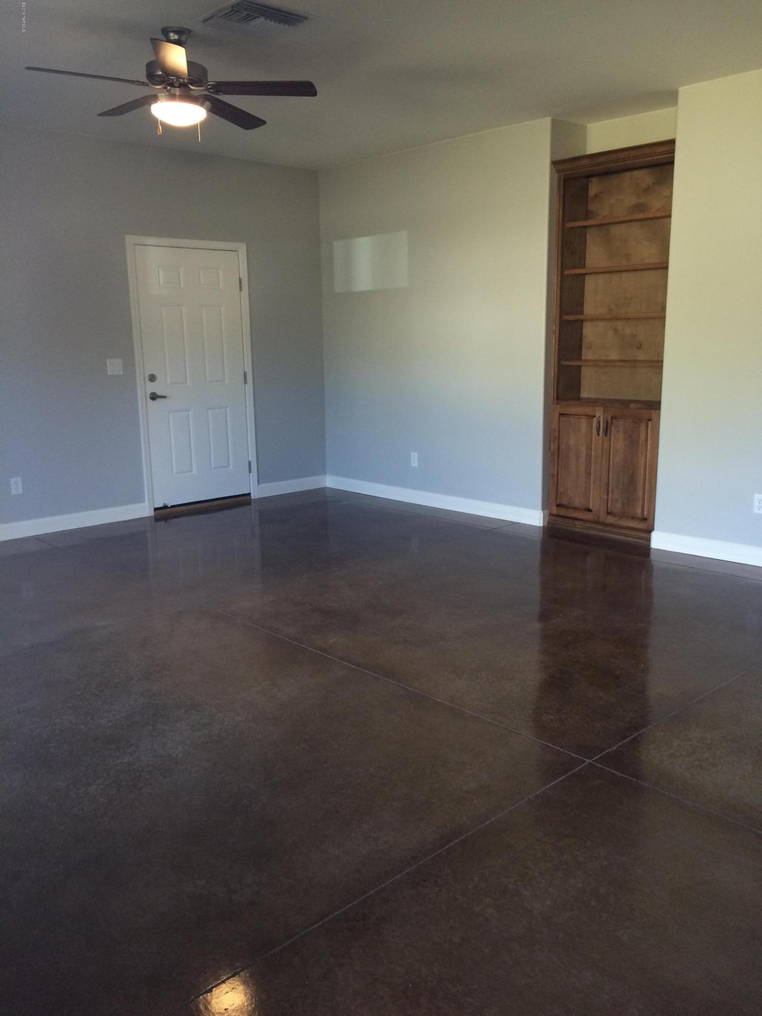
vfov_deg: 61.7
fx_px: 851
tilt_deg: -12.2
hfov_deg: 48.2
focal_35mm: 29
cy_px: 508
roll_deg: +2.9
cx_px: 381
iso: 64
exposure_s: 1/30
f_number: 2.2
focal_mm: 4.15
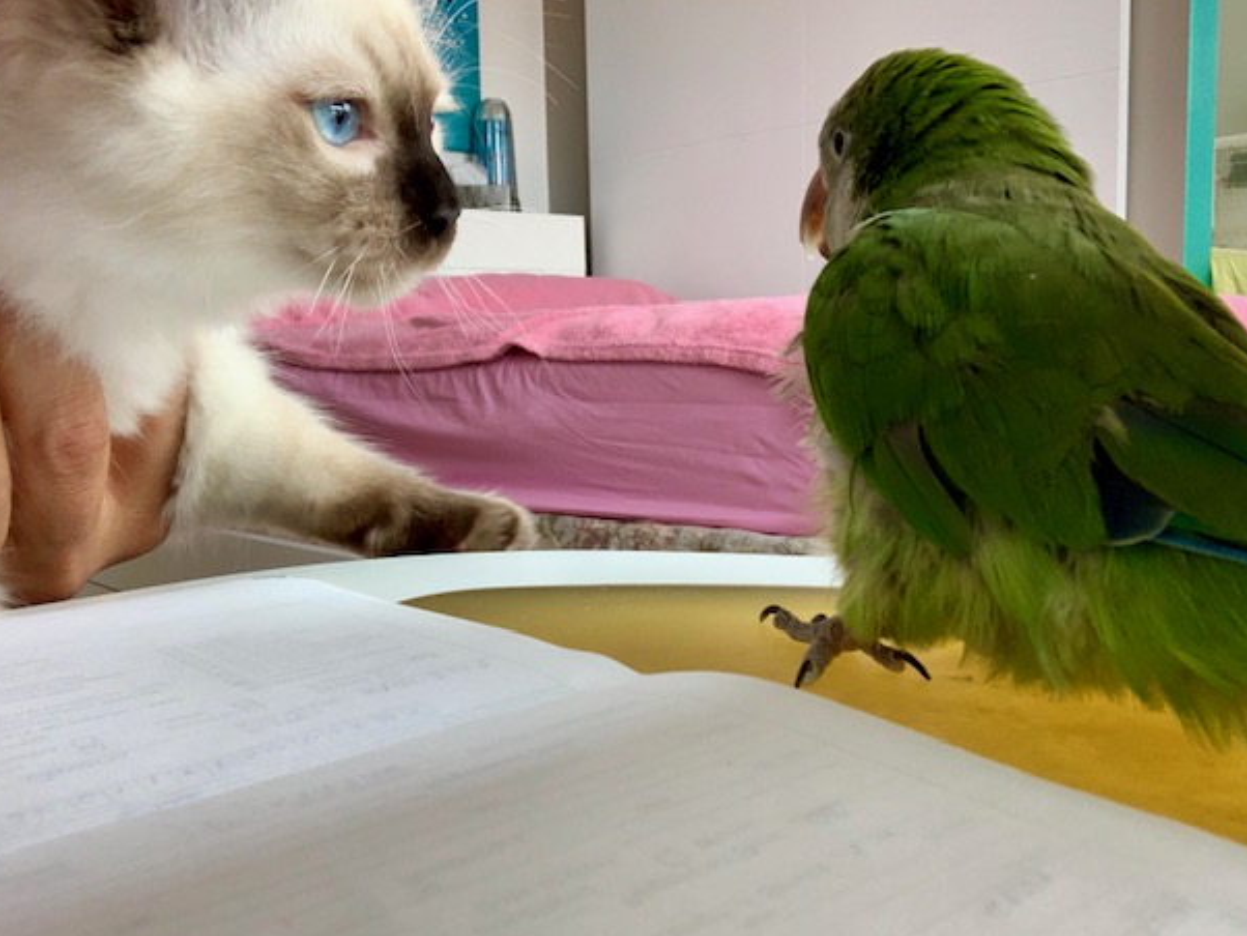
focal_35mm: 34
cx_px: 634
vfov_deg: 41.8
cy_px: 478
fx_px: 1225
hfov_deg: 53.9
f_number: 2.2
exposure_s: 1/66
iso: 64
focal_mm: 2.87
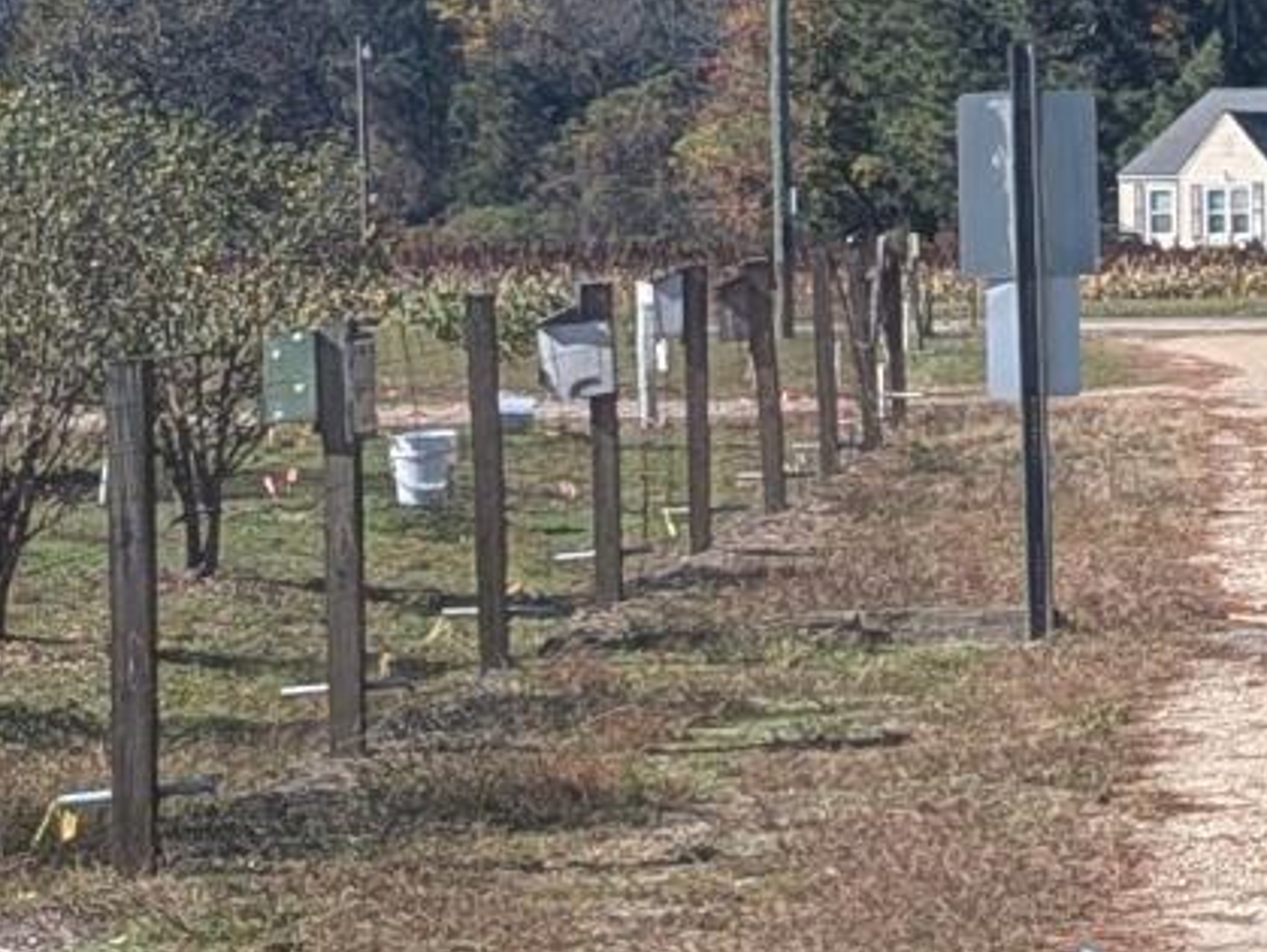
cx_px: 1043
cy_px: 317
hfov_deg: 11.4
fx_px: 6301
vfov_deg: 8.6
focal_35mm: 172
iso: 44
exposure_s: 1/1770
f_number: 1.85
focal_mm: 6.81
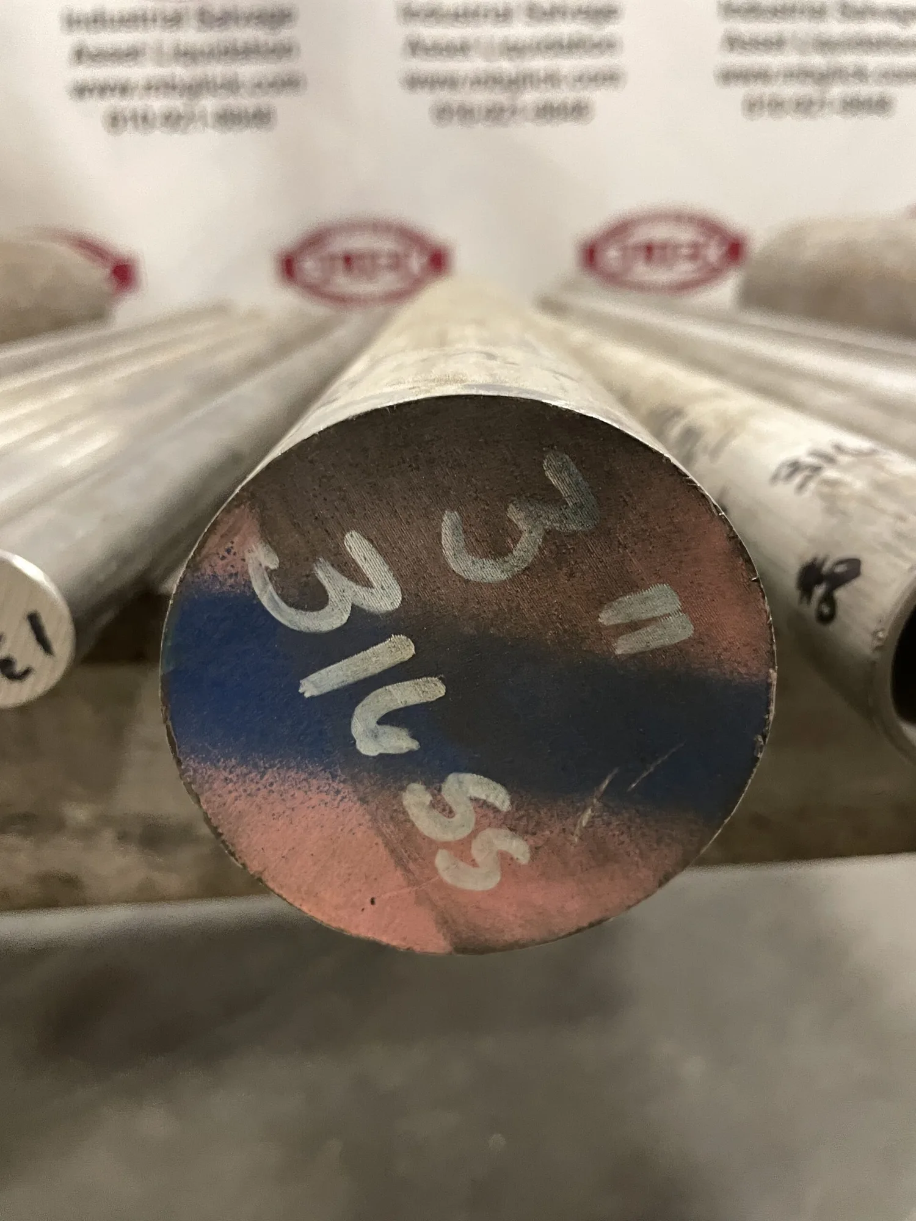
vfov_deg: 67.3
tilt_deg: -17.4
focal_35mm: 26
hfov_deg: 53.1
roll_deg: +2.8
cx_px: 458
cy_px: 610
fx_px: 917
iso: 500
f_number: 1.6
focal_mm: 4.2
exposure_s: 1/40
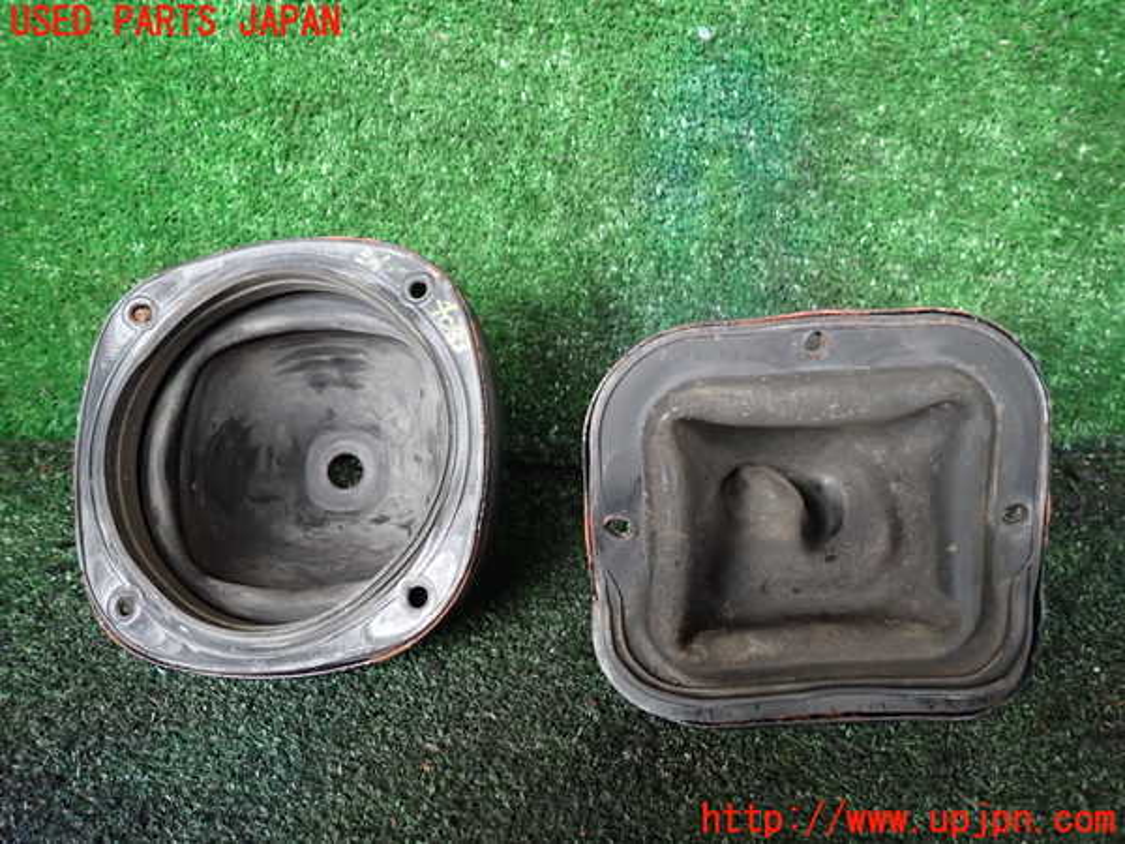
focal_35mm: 25
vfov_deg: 54.9
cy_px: 422
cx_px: 562
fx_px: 812
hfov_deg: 69.4
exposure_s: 1/30
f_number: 2
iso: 640
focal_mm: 4.5
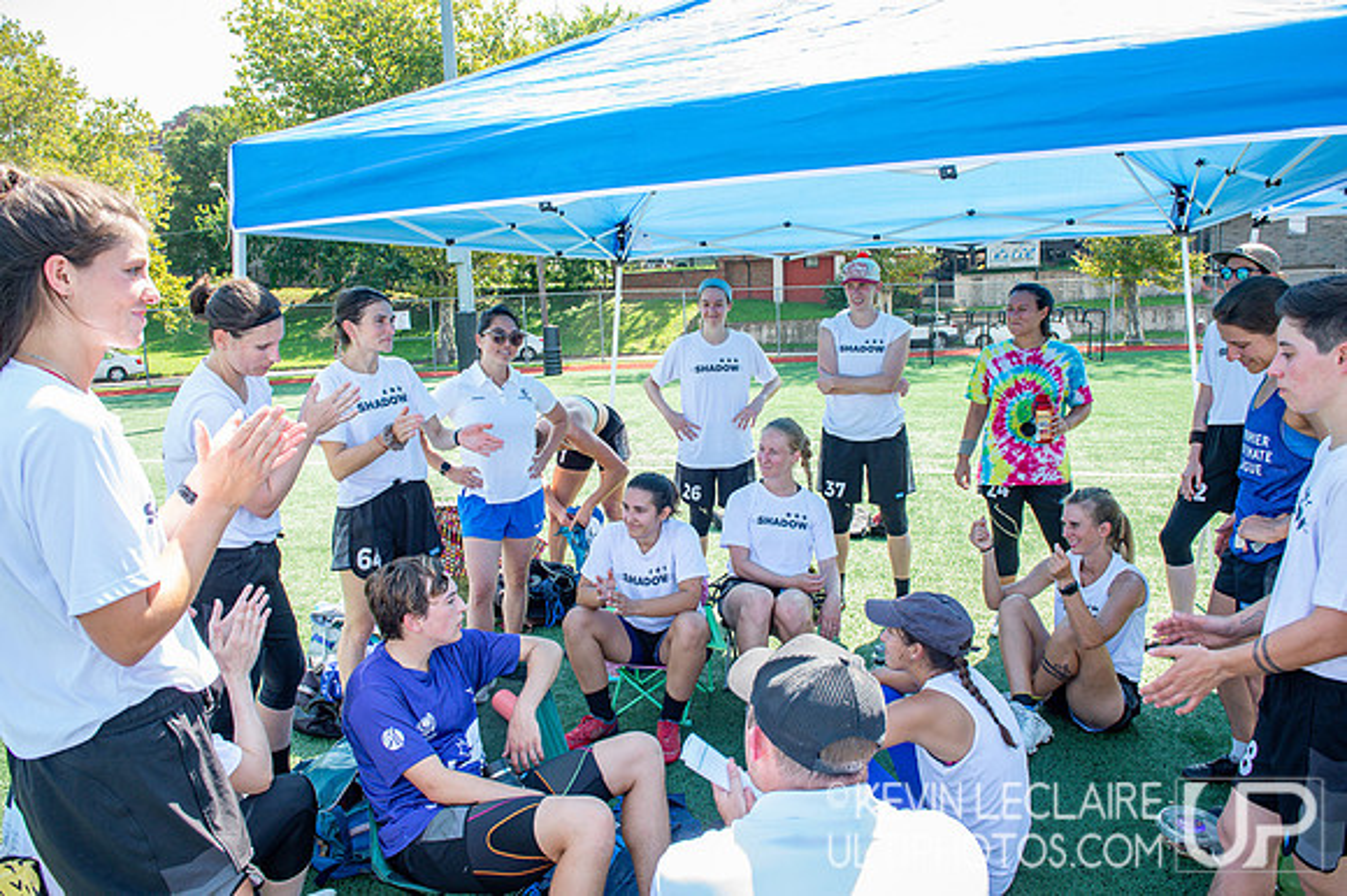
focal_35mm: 24
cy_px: 448
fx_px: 897
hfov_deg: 73.8
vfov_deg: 53.1
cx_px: 674
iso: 800
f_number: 8
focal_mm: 24
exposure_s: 1/320
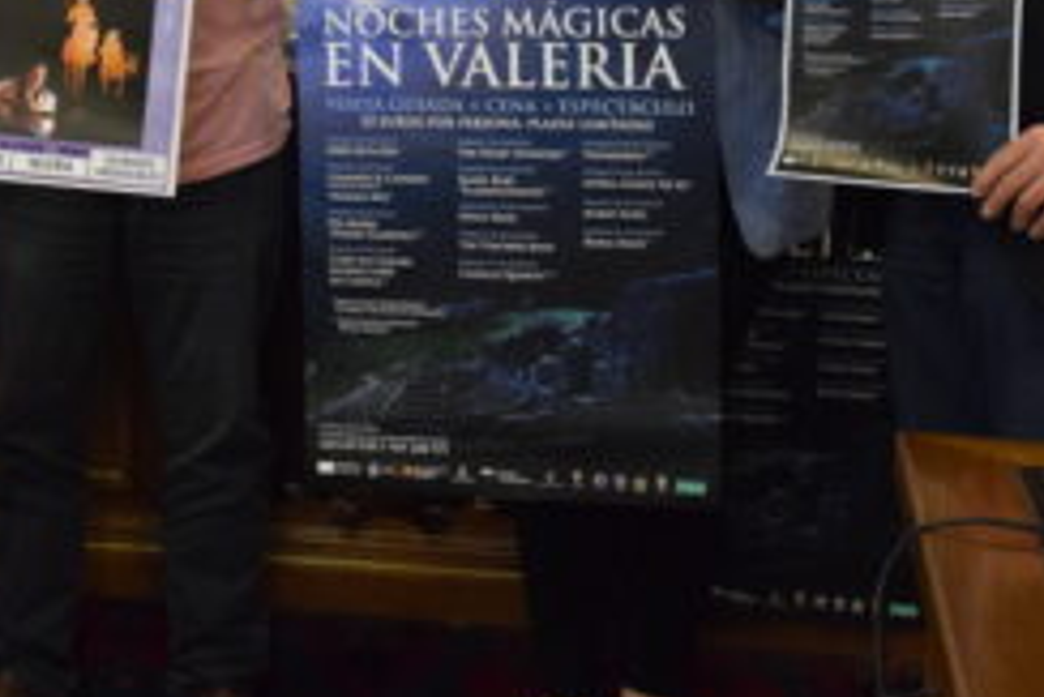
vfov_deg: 14.1
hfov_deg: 21.0
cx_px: 218
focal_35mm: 96
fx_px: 2786
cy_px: 4
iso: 3200
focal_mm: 26
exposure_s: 1/80
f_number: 4.5
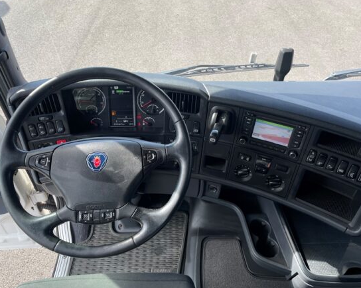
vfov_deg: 51.5
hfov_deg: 62.2
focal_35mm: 28
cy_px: 143
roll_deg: -0.3
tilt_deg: -41.0
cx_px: 180
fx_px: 299
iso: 32
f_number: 1.6
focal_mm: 4.2
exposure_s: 1/430
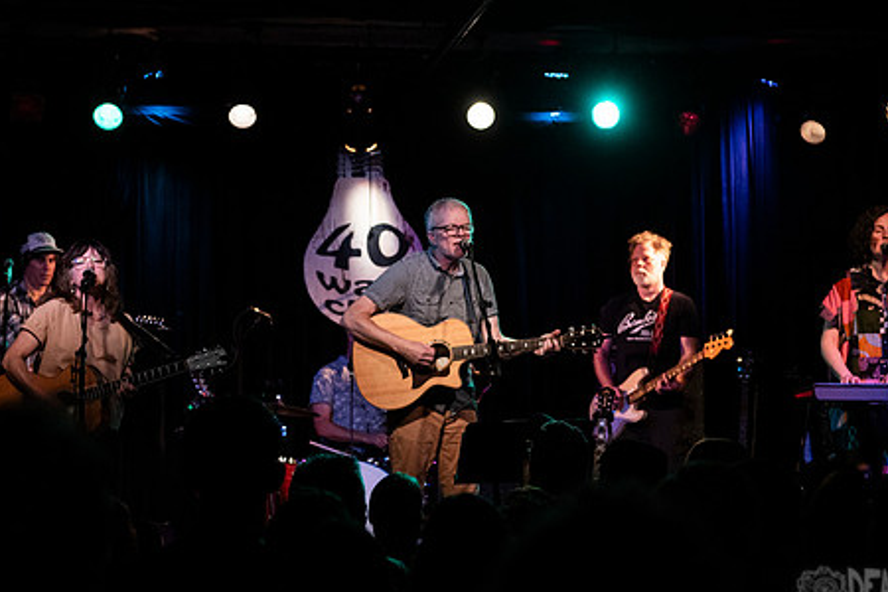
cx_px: 489
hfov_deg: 26.0
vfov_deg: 17.5
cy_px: 245
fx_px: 1924
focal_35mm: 78
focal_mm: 56
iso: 2000
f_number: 3.2
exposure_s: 1/125
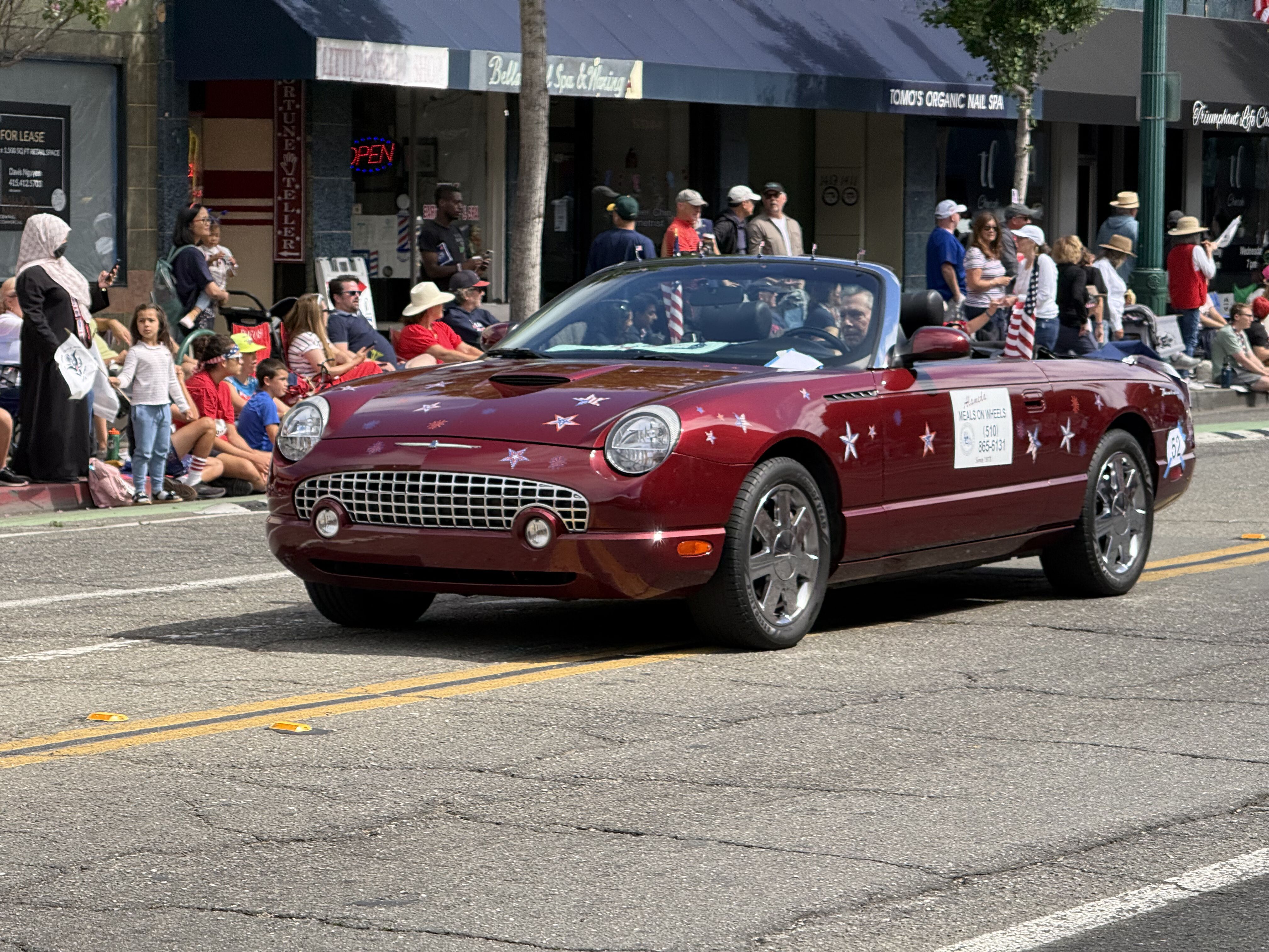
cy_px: 476
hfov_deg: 16.4
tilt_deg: -3.7
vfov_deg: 12.3
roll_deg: -0.6
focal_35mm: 120
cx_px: 634
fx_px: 4399
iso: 50
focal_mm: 15.66
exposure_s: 1/674
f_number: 2.8
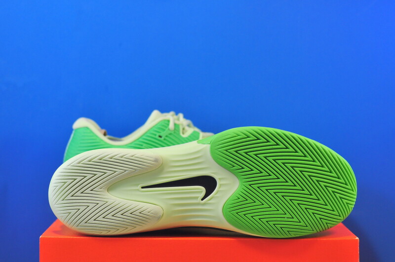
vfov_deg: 18.1
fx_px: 822
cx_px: 198
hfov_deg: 27.0
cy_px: 131
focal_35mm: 75
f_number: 2.5
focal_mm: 50
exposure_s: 1/320
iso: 250
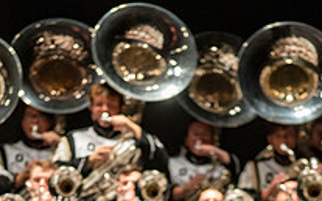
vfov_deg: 2.0
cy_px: 332
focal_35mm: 664
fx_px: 5822
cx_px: 183
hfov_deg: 3.2
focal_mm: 300
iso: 3200
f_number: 2.8
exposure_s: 1/500
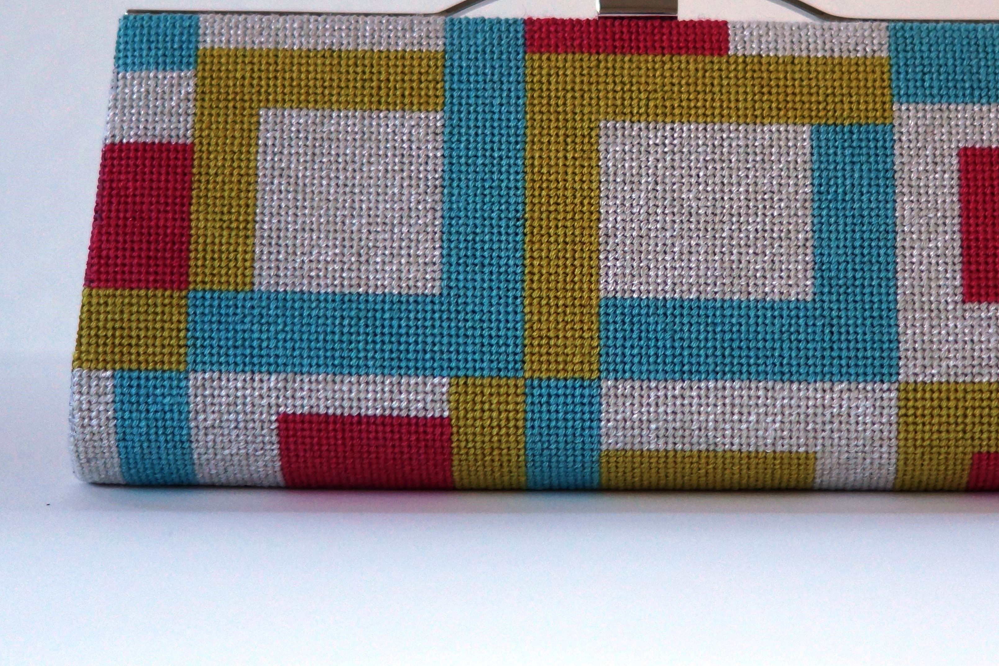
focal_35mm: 140
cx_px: 619
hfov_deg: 14.6
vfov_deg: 9.8
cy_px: 154
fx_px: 3885
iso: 400
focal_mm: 50
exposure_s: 1/320
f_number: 1.8
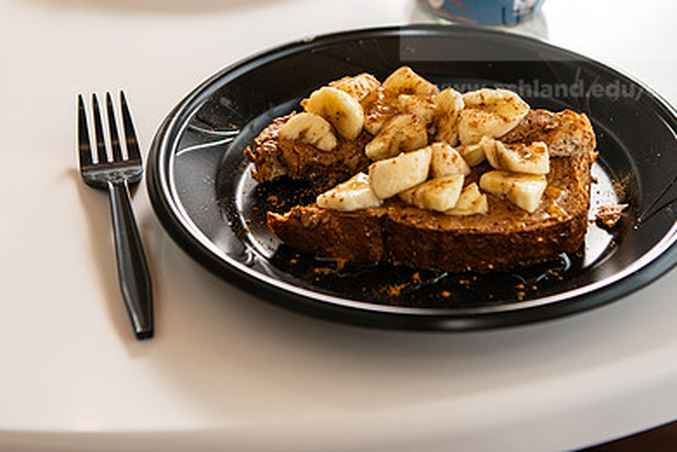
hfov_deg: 22.9
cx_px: 348
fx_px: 1674
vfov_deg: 15.3
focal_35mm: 89
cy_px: 126
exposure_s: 1/200
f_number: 4
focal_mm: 60
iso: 500
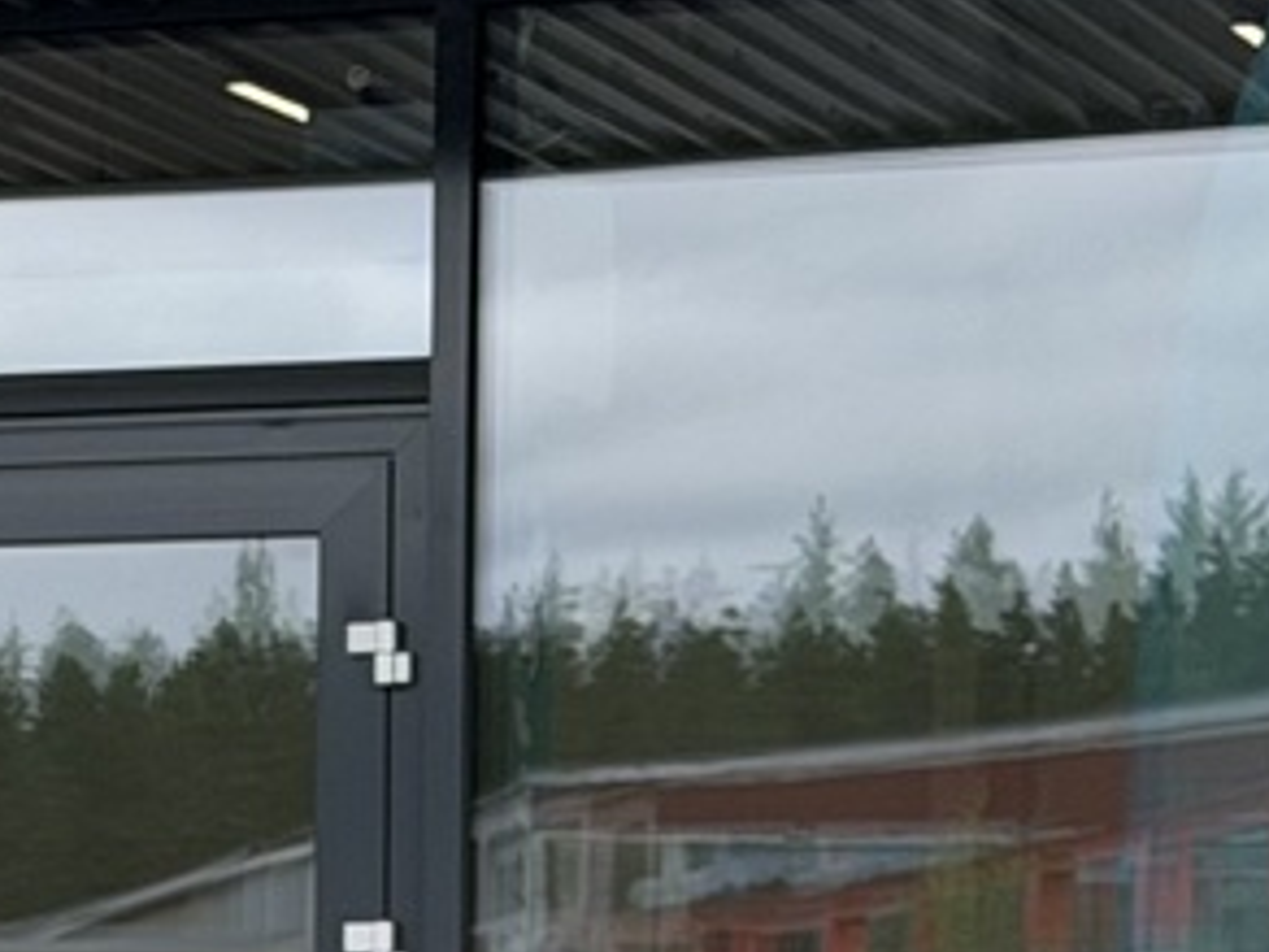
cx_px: -865
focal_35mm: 237
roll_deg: -0.9
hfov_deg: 8.1
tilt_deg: -1.2
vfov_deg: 6.2
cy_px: 1435
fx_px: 8688
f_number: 1.78
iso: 64
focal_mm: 6.76
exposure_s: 1/1167
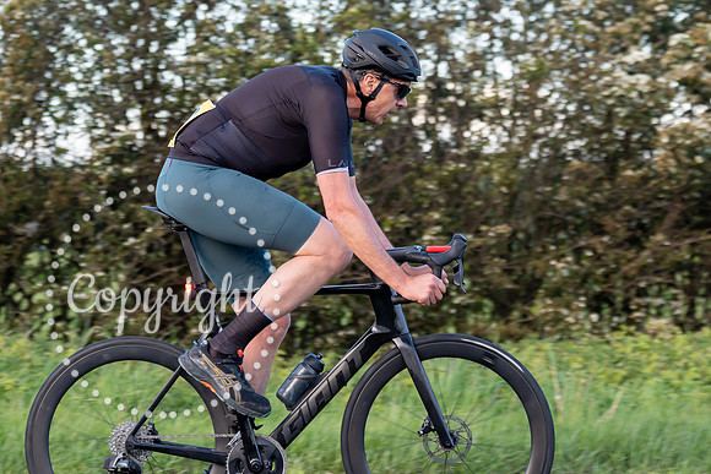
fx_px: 2857
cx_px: 356
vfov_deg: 9.5
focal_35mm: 145
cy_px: 97
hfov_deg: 14.2
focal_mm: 91
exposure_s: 1/640
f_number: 3.2
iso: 640
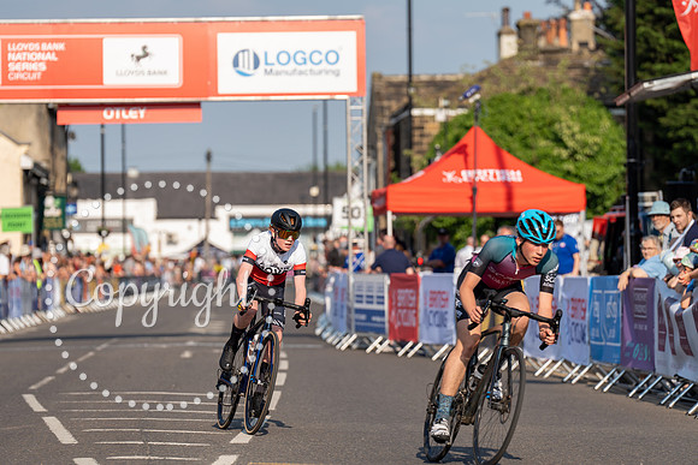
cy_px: 232
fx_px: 3588
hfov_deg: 11.1
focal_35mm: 185
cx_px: 349
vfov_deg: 7.4
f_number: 4
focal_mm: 185
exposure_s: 1/1000
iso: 160
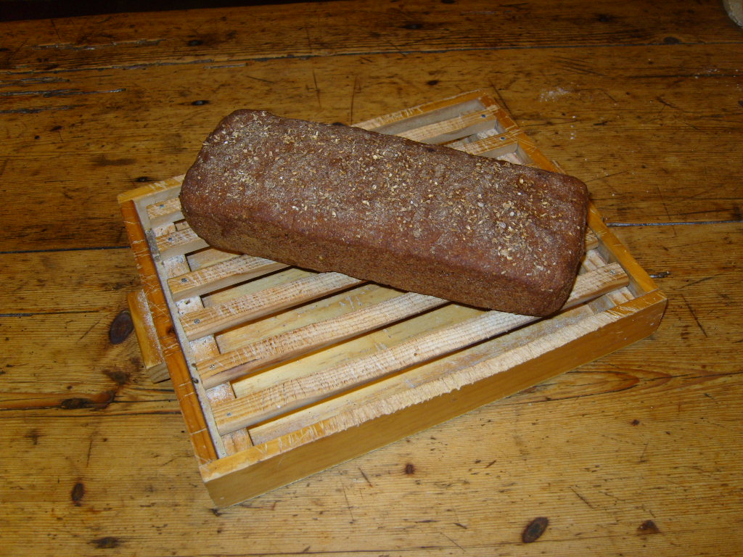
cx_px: 372
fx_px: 751
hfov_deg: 52.6
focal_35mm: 35
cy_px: 278
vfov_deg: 40.7
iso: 100
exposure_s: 1/30
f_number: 2.8
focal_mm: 7.4
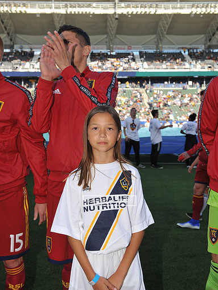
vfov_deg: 41.2
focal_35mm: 46
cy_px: 144
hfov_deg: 31.5
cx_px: 110
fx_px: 386
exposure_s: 1/640
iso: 250
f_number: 6.3
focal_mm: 42
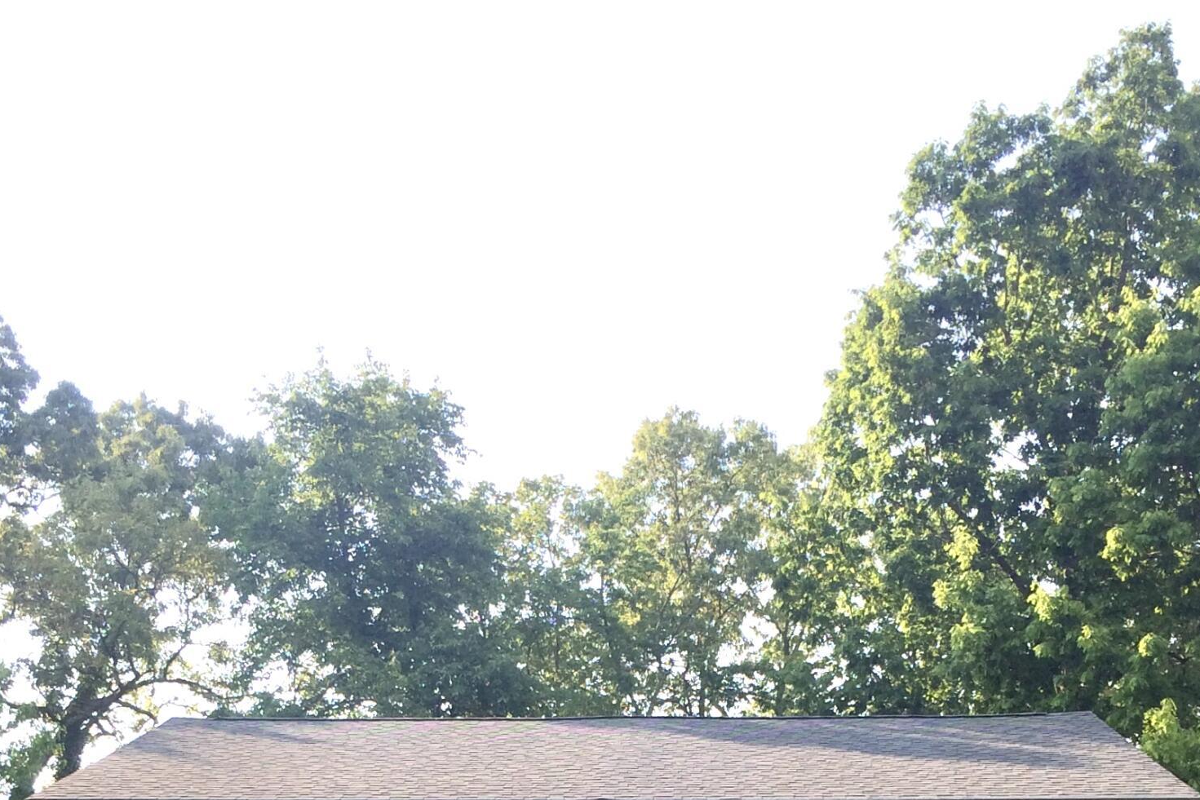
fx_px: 1367
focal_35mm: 41
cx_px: 597
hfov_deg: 47.4
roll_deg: -0.8
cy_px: 815
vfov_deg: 30.2
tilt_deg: -1.5
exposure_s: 1/805
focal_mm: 4.15
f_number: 2.2
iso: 32
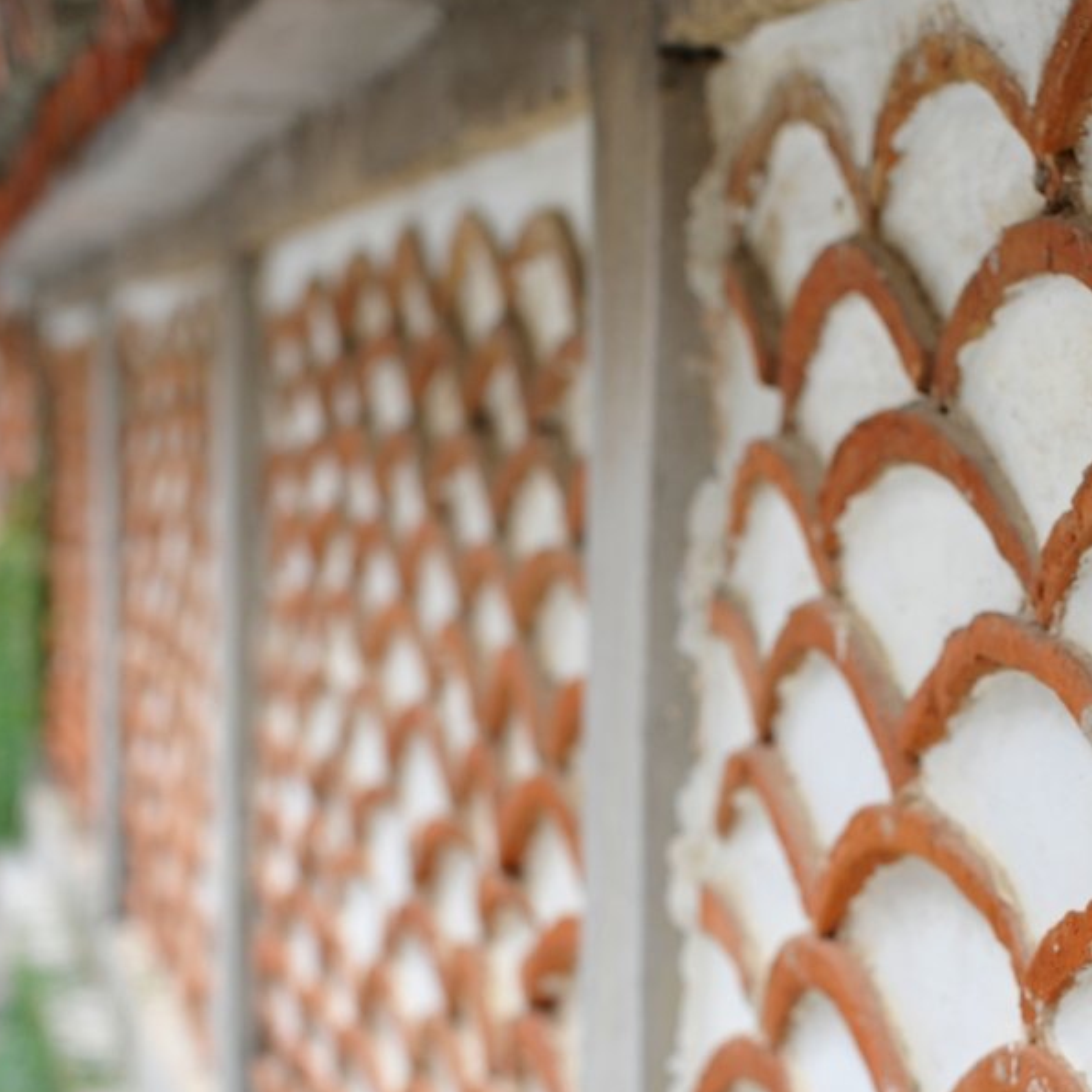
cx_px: 771
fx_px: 4069
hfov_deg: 15.2
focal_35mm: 114
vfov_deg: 15.2
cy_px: 844
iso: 200
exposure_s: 1/100
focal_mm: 50
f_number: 5
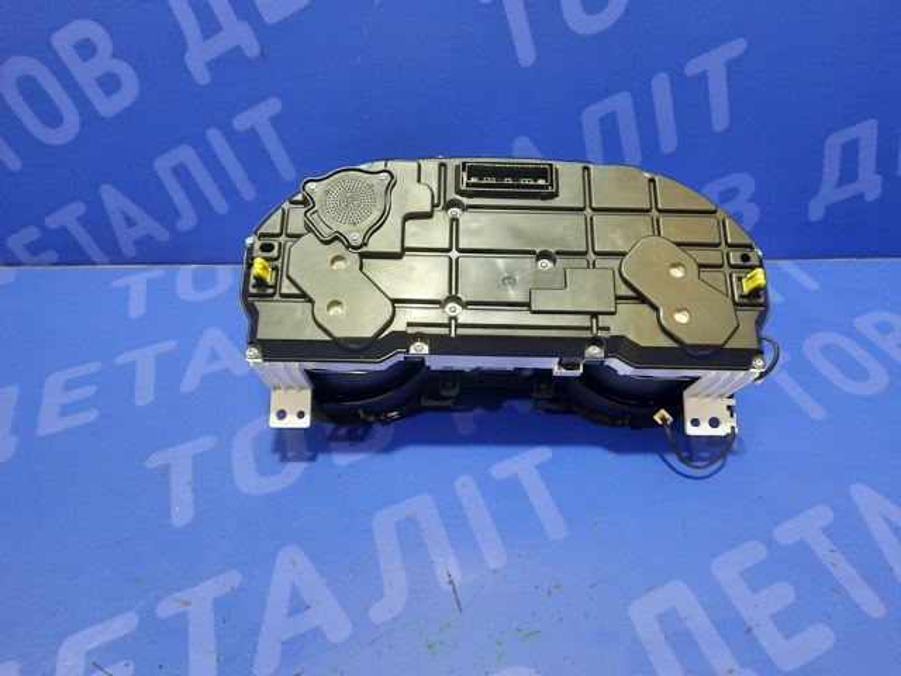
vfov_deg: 54.9
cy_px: 338
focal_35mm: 25
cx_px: 450
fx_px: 651
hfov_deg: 69.4
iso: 400
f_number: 2
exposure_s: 1/33
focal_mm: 4.6
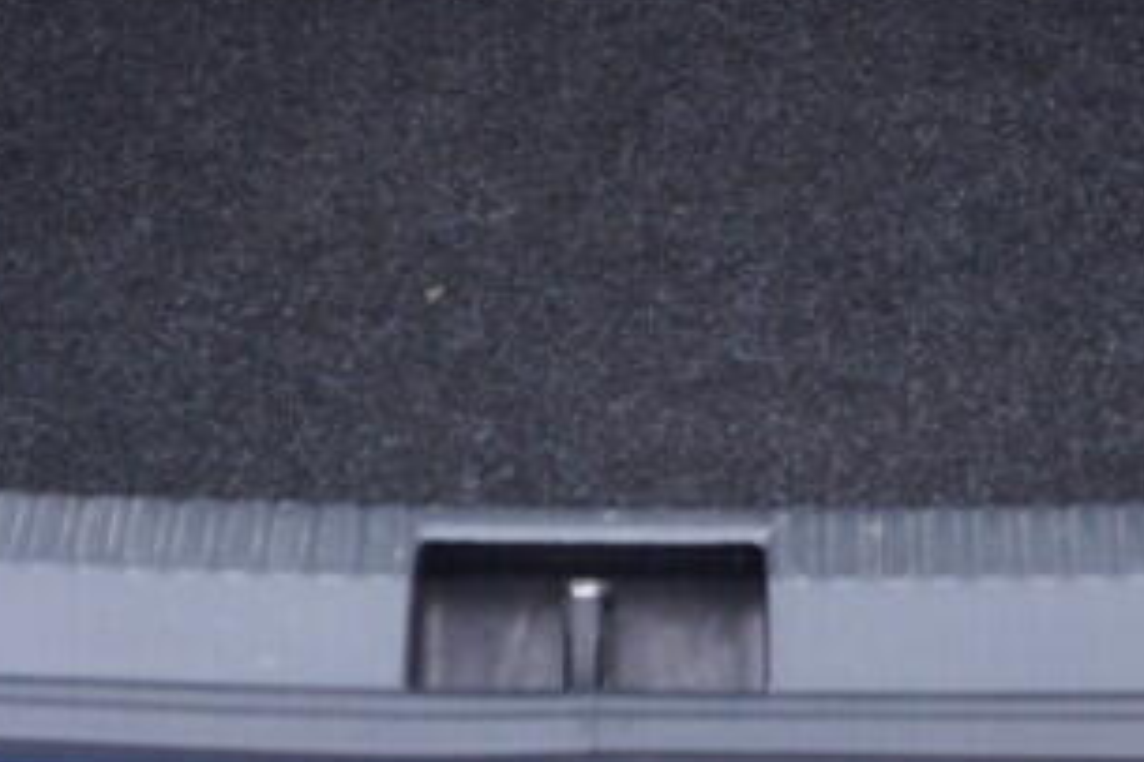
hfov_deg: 12.1
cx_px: 484
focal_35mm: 170
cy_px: -867
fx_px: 5399
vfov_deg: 7.7
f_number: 2.8
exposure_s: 1/40
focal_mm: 24
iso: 250
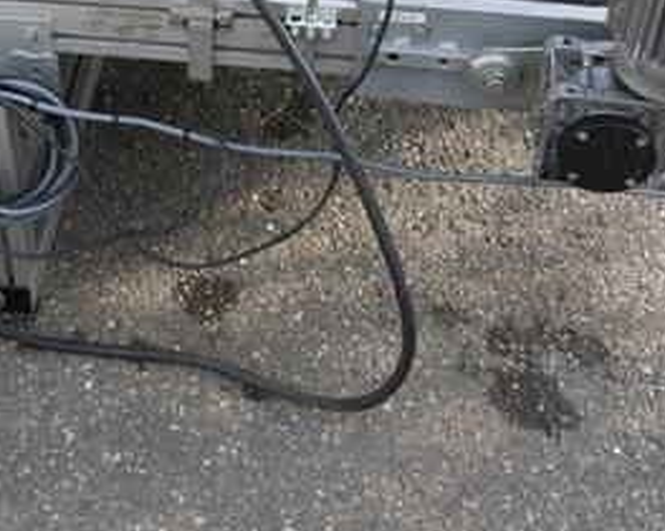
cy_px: -13
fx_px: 1495
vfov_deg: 19.5
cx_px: 159
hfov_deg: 24.8
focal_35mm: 76
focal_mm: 16
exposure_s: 1/200
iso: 100
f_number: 5
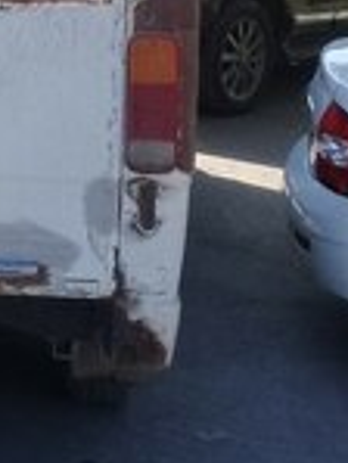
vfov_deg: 18.4
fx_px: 1379
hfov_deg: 13.7
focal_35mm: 103
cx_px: -130
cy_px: -28
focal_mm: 3.3
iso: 50
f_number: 2.2
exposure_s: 1/602
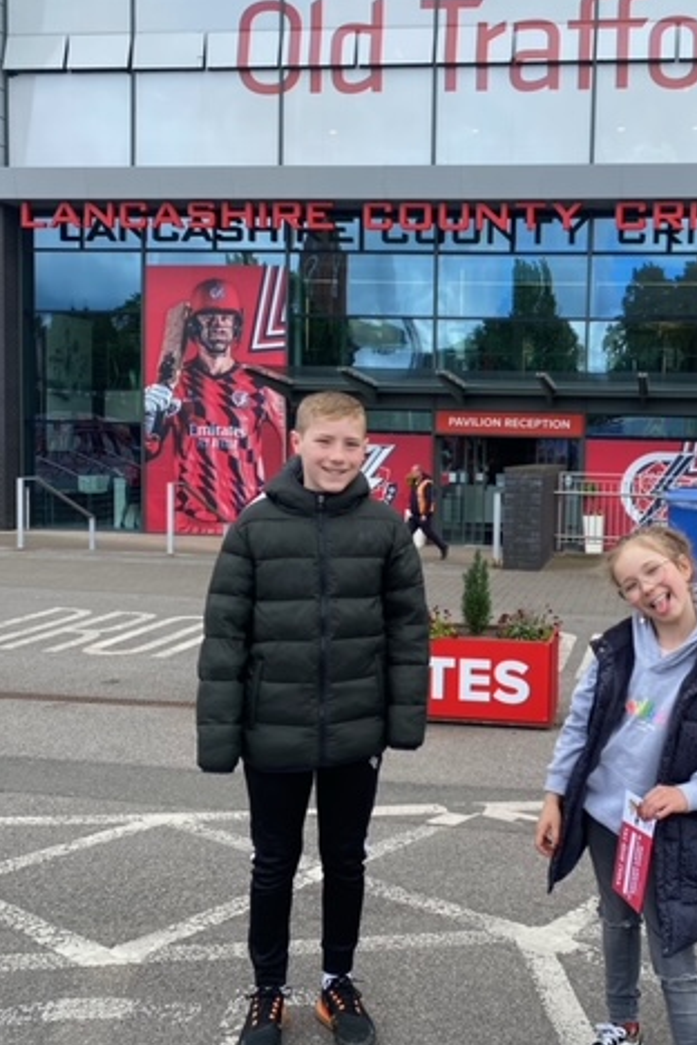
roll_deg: -1.2
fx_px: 1074
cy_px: 522
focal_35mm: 37
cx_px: 518
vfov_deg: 51.9
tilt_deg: -4.8
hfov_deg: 35.2
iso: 32
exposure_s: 1/912
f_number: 1.8
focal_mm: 4.25
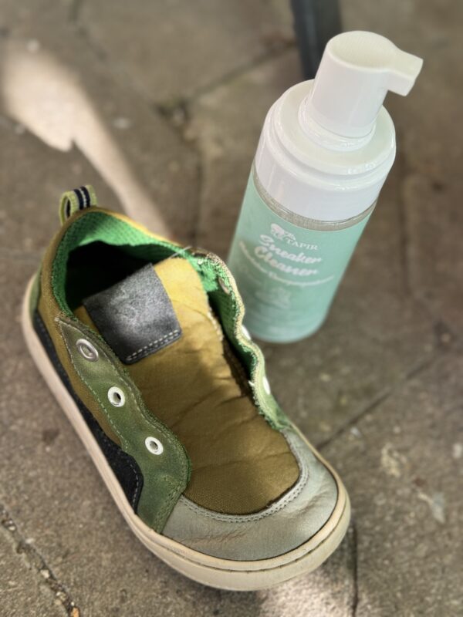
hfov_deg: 30.3
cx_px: 232
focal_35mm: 48
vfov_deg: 39.7
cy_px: 308
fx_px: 856
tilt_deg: -57.2
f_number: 1.78
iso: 64
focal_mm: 6.76
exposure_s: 1/121
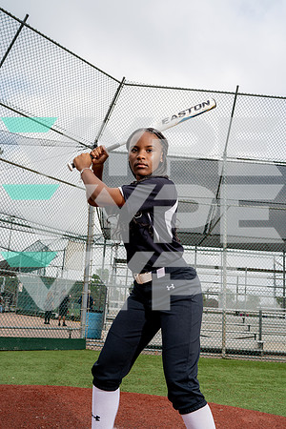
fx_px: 417
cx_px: 143
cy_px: 214
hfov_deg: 37.9
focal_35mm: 35
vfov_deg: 54.4
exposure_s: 1/250
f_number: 8
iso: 125
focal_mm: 35
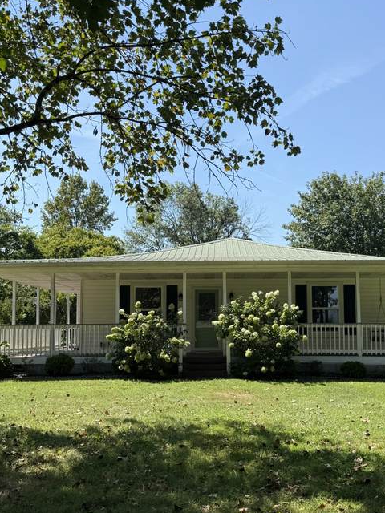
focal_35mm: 36
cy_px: 286
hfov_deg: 39.6
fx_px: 534
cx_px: 209
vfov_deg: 51.2
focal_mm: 6.76
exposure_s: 1/2703
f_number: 1.78
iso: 80
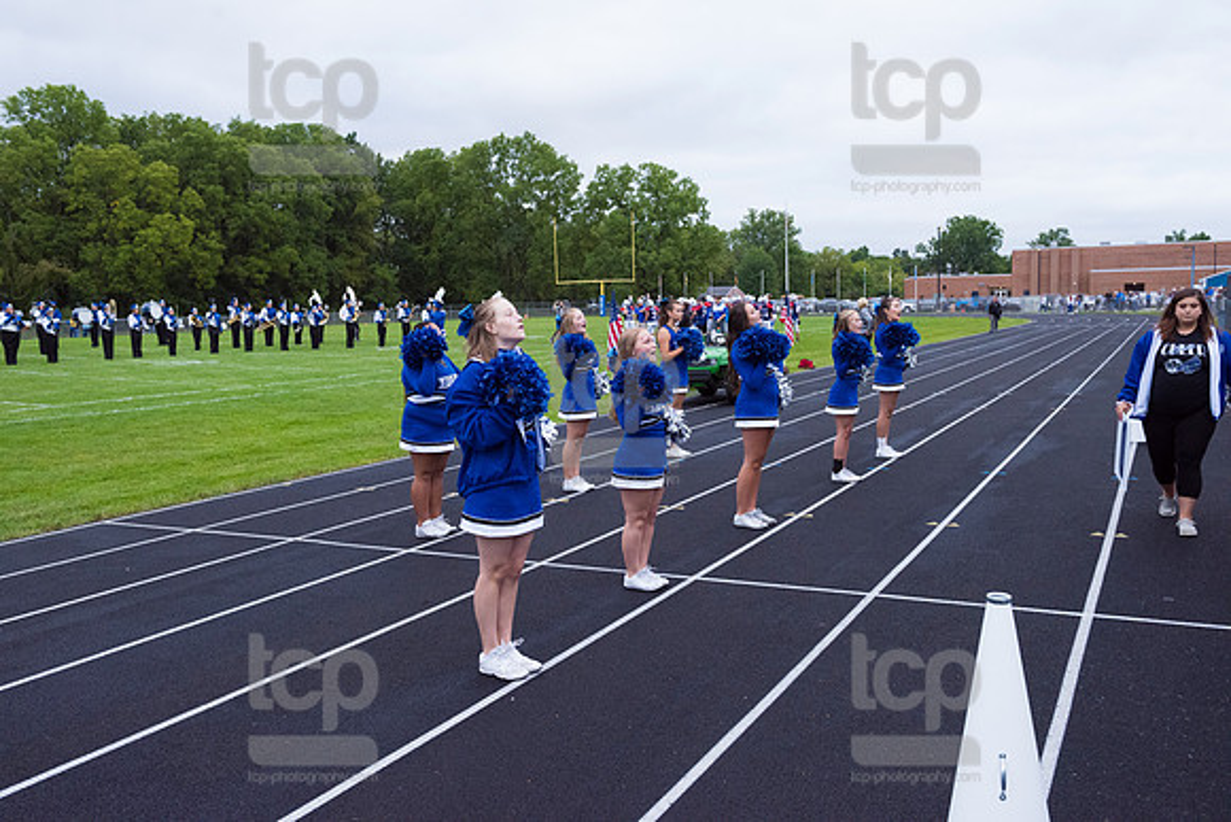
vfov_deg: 41.1
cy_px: 411
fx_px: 1094
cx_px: 616
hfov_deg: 58.7
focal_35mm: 32
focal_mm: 32
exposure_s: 1/640
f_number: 6.3
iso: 3200
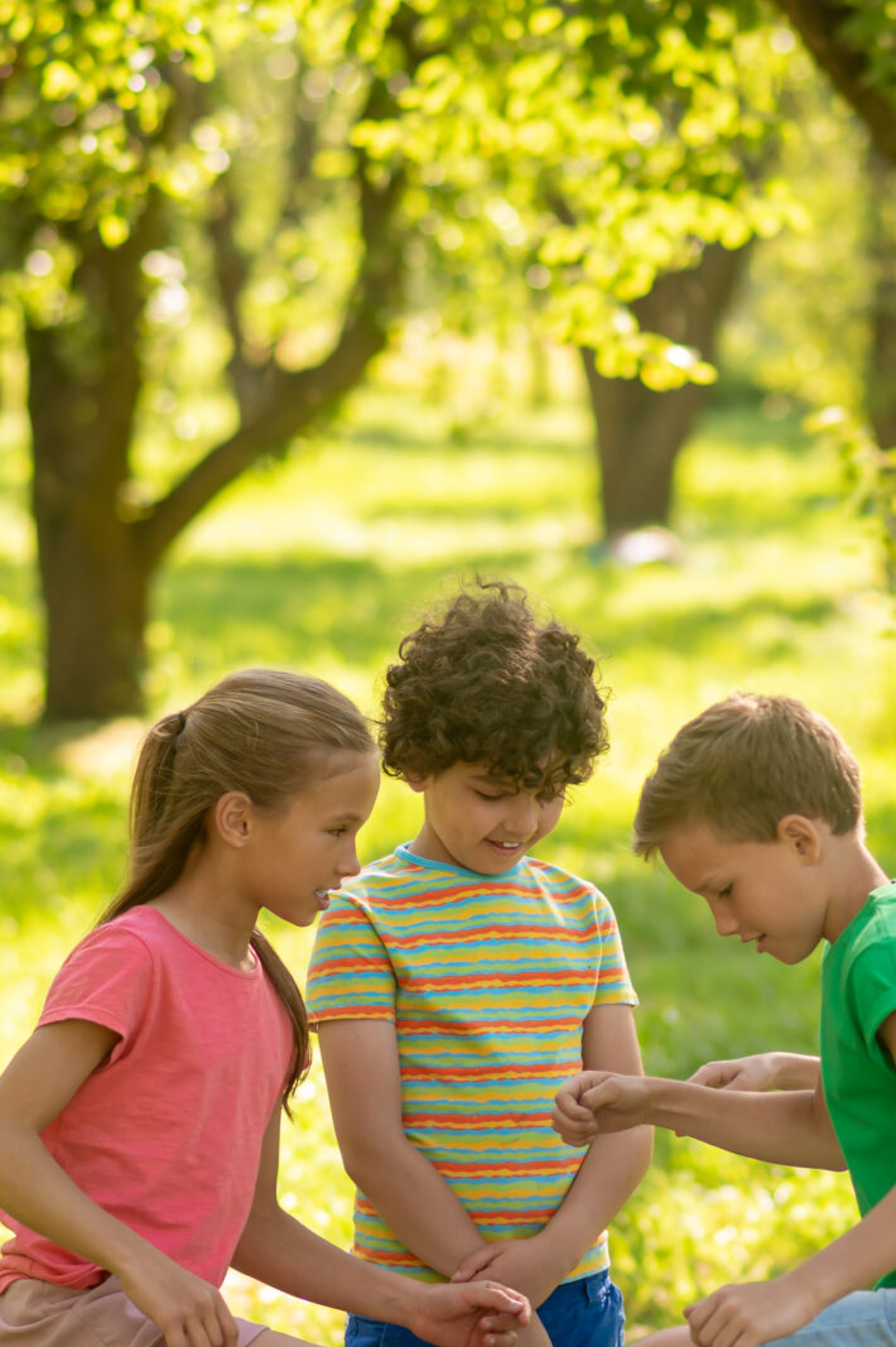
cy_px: 858
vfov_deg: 10.1
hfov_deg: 6.7
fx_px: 7625
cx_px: 842
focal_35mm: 204
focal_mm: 85
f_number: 2.5
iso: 250
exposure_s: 1/800
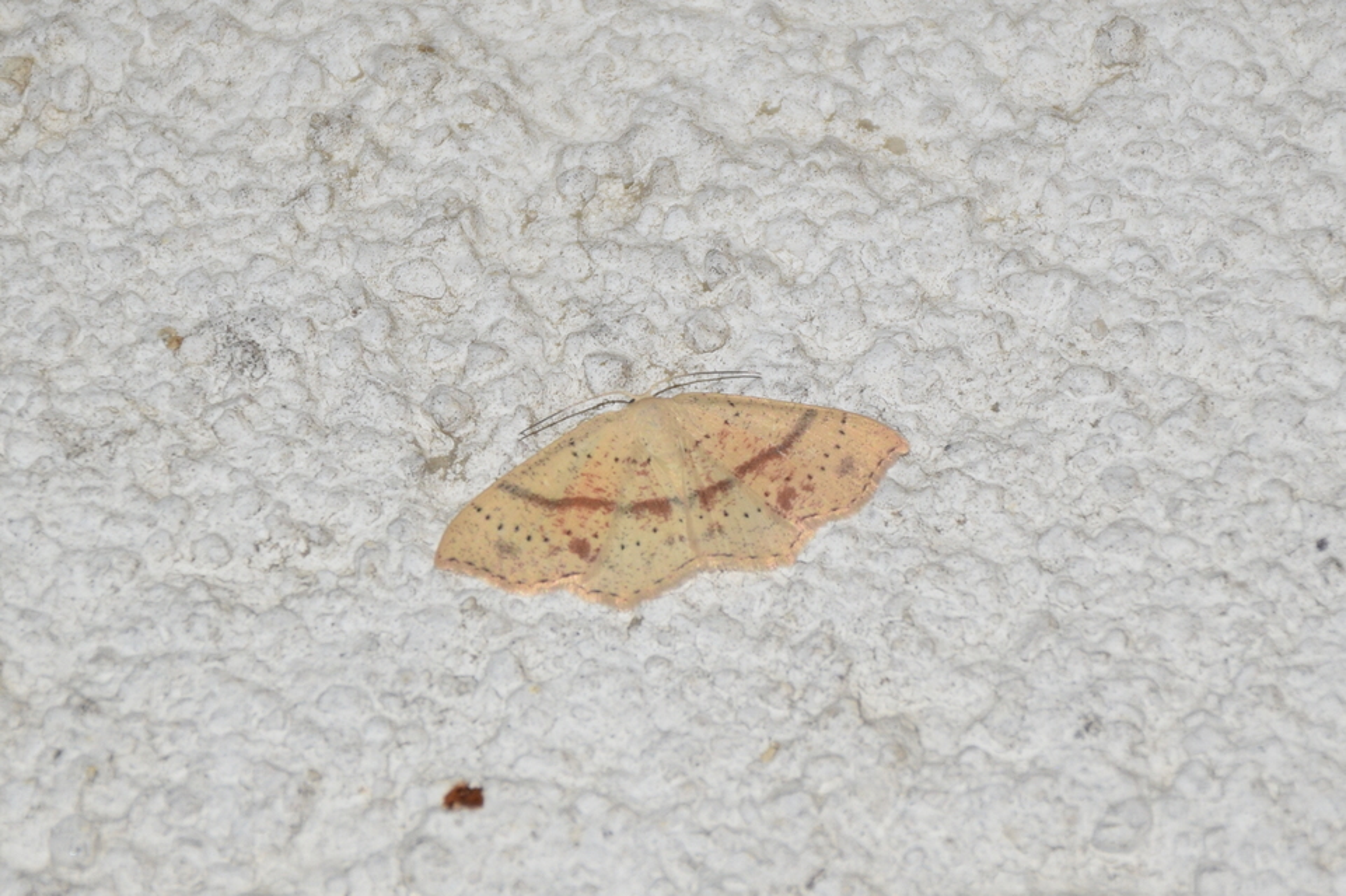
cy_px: 448
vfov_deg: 7.0
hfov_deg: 10.6
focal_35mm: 195
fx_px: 7288
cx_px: 673
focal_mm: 130
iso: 320
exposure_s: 1/60
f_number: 7.1
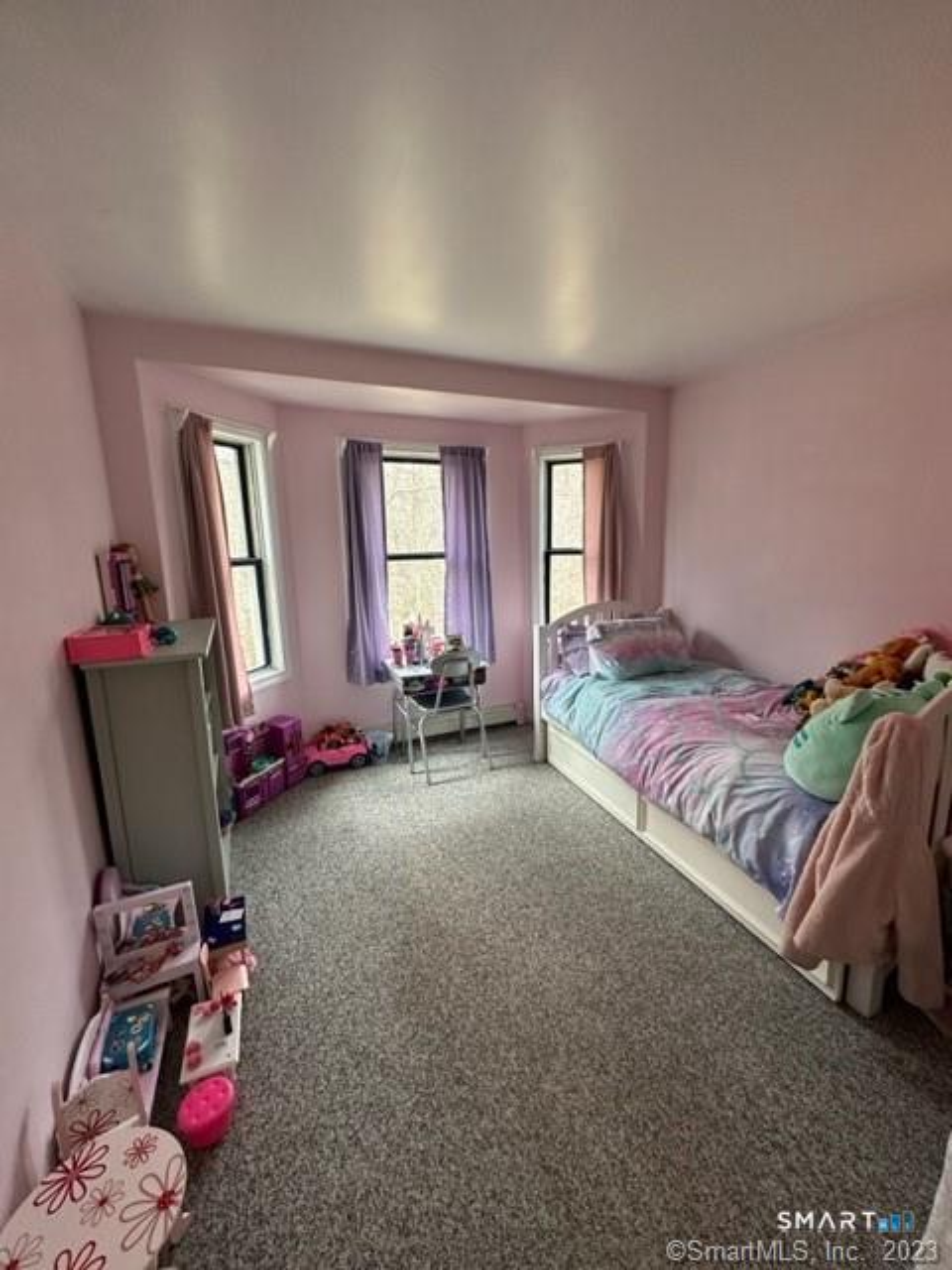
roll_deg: +1.0
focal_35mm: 14
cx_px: 476
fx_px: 513
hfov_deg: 85.7
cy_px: 635
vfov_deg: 102.1
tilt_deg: -10.9
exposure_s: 1/120
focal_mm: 2.22
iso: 200
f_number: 2.2
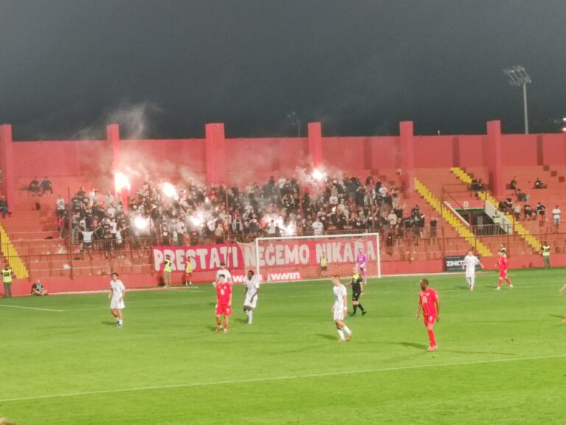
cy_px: 212
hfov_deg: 17.7
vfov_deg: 13.3
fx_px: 1815
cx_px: 283
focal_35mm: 111
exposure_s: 1/100
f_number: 1.9
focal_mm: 6.12
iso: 500
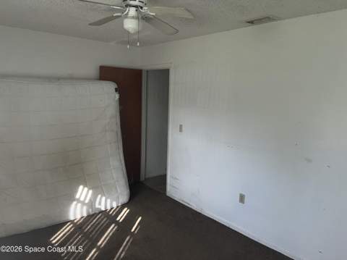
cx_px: 174
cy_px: 130
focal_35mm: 26
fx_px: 260
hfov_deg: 67.4
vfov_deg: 53.0
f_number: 1.5
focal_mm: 5.7
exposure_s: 1/723
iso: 32
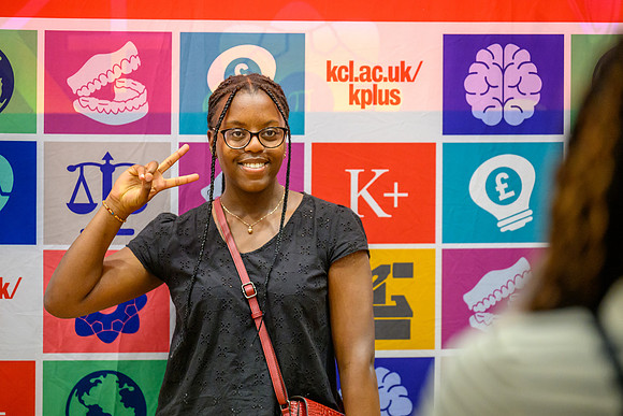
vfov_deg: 9.0
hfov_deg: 13.4
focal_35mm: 153
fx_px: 2647
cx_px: 312
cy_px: 208
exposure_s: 1/500
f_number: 2.8
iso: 8000
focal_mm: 150
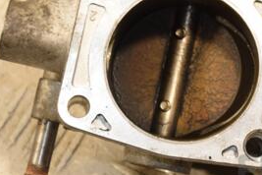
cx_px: 220
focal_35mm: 236
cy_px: 38
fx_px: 1717
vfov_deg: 5.8
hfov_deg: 8.7
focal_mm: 70
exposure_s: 1/200
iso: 800
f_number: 5.6
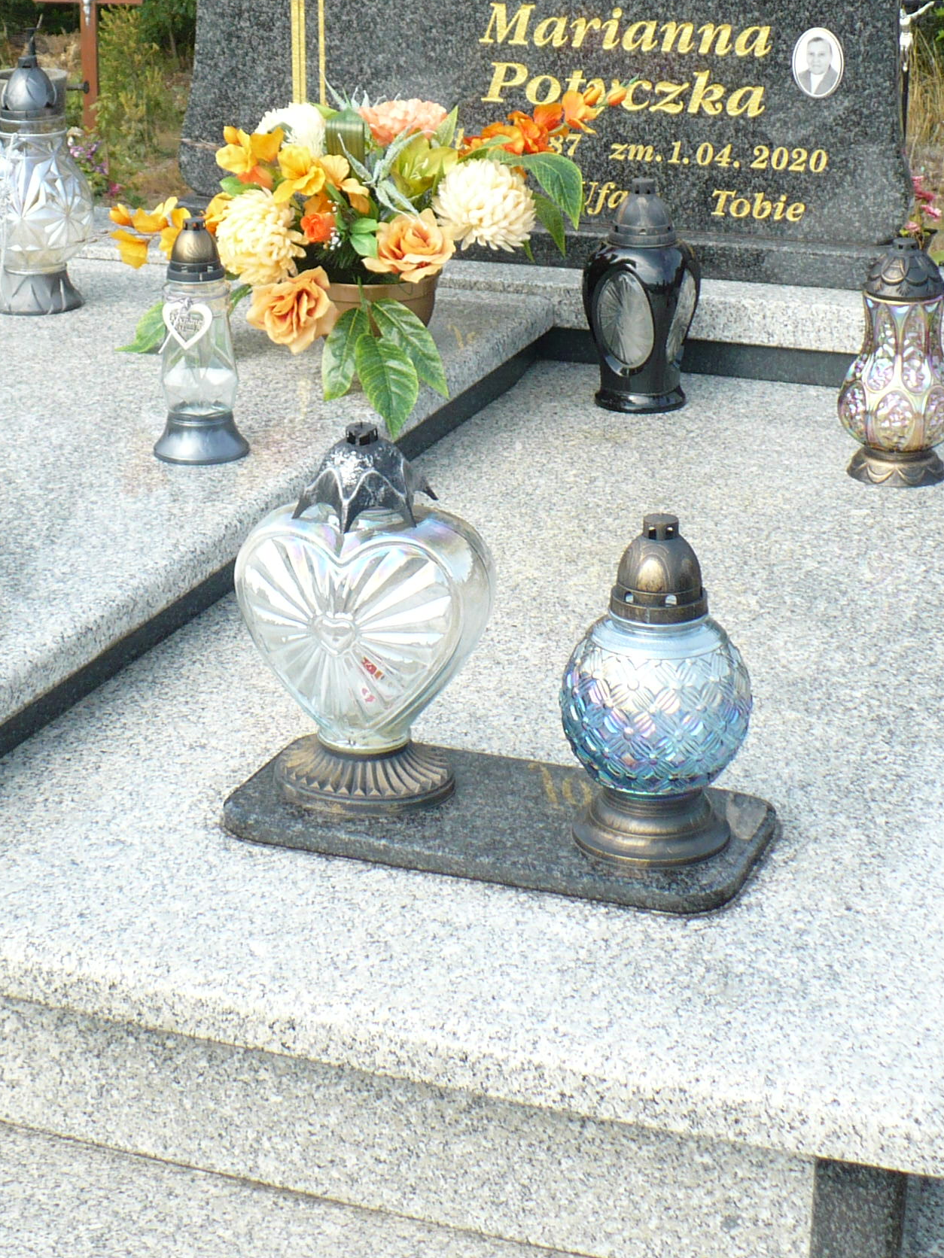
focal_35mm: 68
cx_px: 379
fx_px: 2473
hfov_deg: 21.6
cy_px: 416
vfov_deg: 28.4
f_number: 2.8
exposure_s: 1/400
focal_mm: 6.1
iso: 100
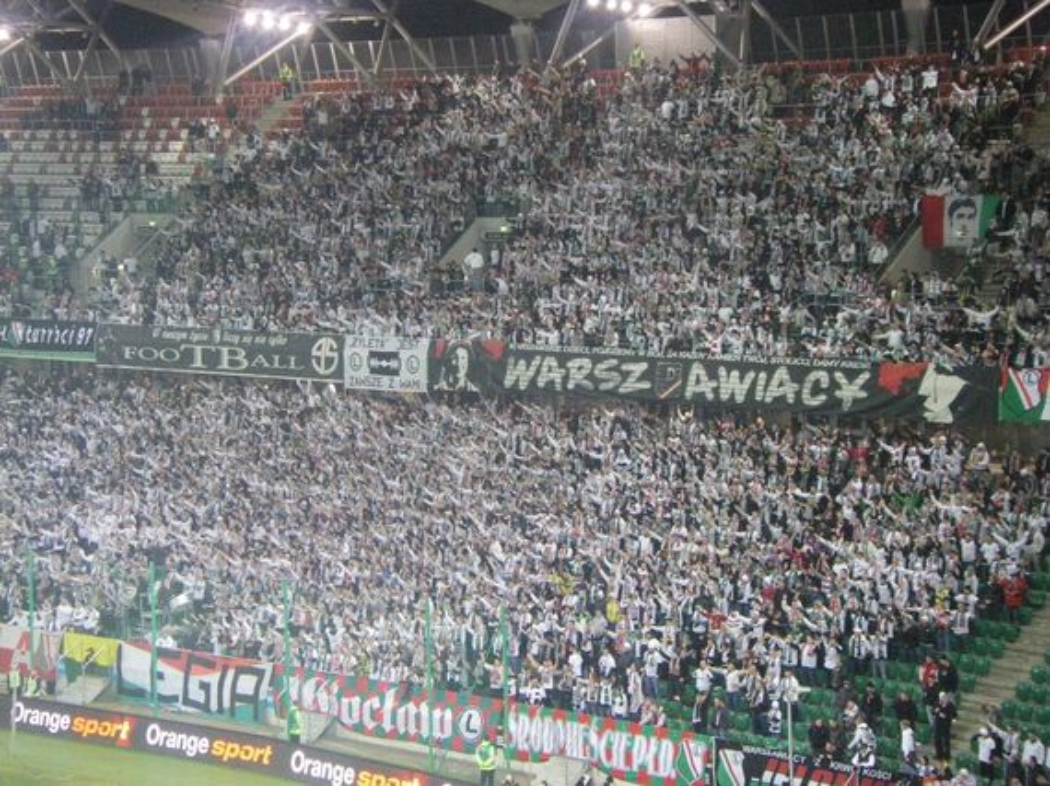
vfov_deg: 17.0
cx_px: 525
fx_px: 2638
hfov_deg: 22.5
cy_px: 393
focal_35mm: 87
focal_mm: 14.4
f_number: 4
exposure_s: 1/60
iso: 800
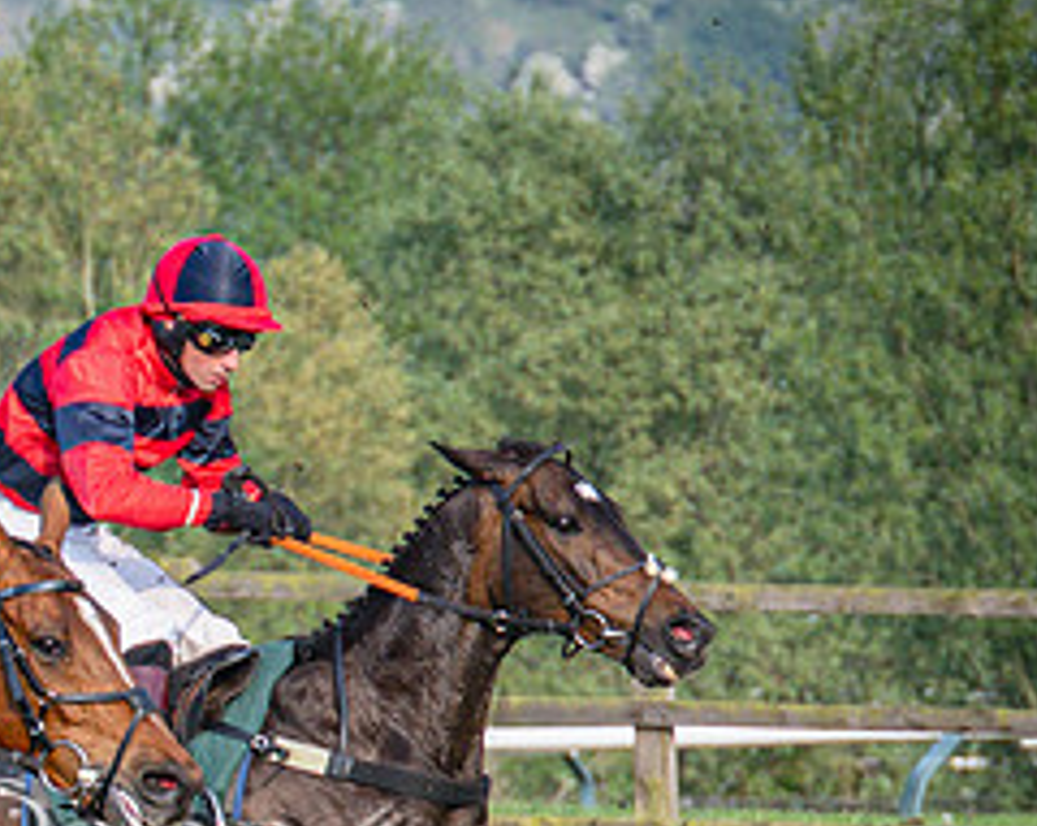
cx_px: 17
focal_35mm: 584
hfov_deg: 3.3
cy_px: 735
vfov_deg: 2.6
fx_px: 17887
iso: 400
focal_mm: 98
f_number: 4
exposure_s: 1/1600
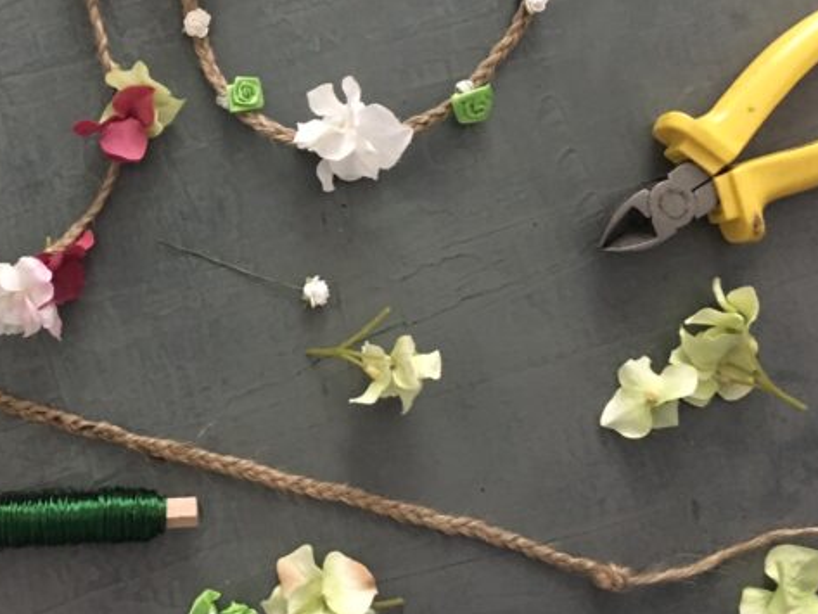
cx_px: 195
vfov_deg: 29.3
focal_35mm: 49
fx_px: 1158
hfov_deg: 37.8
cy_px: 169
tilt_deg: -86.1
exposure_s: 1/17
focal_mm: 4.15
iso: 400
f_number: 2.2
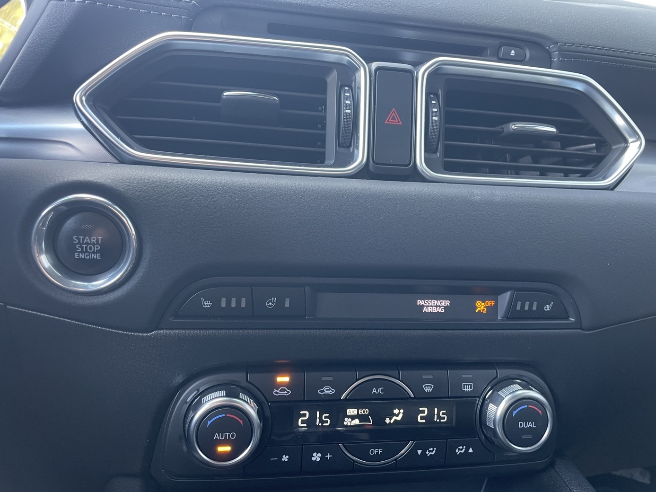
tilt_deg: -9.4
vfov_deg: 51.3
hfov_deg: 65.3
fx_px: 512
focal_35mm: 27
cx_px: 326
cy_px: 251
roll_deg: -6.0
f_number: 1.6
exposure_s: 1/60
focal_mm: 4.2
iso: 250
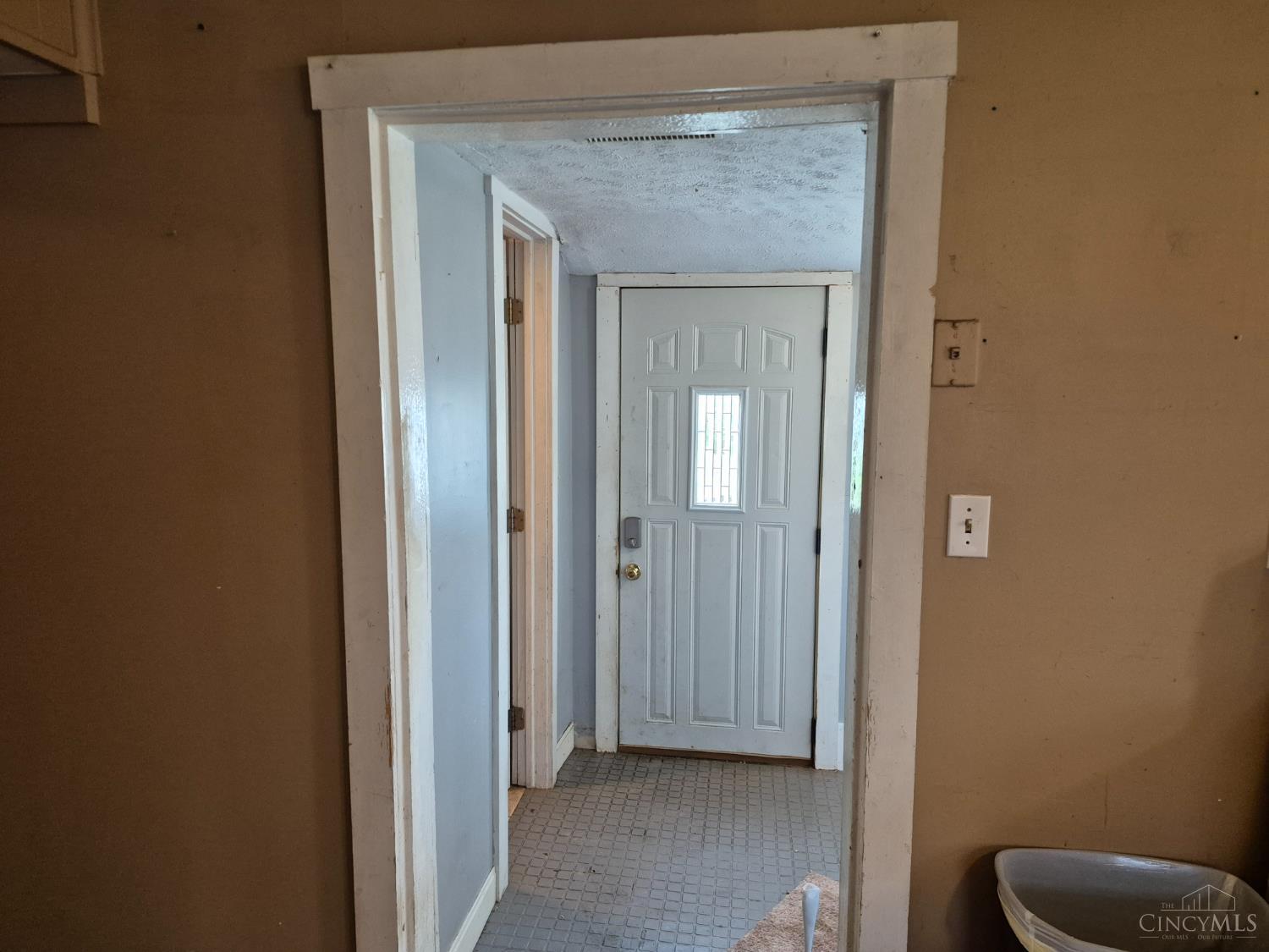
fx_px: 843
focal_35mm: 23
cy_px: 476
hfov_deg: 73.9
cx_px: 634
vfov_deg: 58.9
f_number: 1.8
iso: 1000
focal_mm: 5.4
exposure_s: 1/120
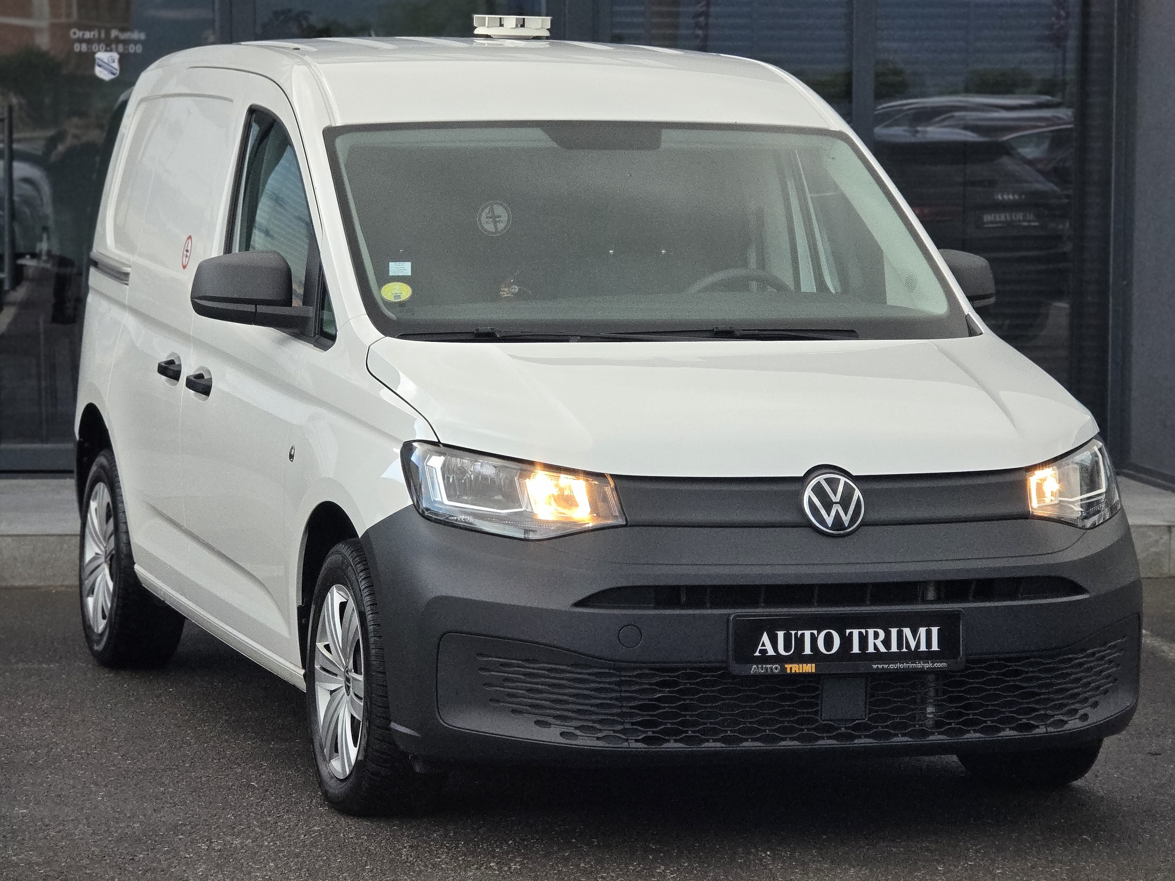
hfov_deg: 16.4
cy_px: 429
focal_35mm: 120
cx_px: 612
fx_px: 4073
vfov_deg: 12.3
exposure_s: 1/100
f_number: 3.4
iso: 80
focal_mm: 18.6
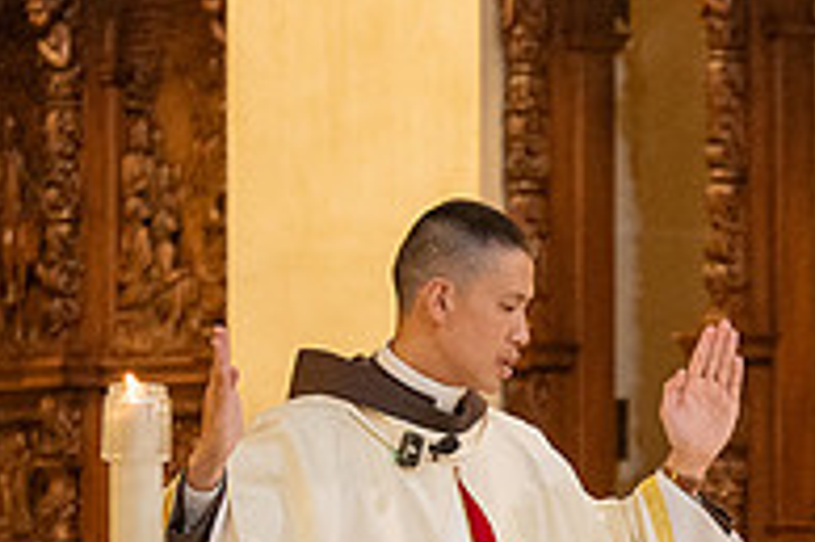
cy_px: 742
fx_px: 8120
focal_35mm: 359
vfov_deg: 3.8
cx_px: 1038
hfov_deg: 5.7
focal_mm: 120
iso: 3200
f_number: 4
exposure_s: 1/200
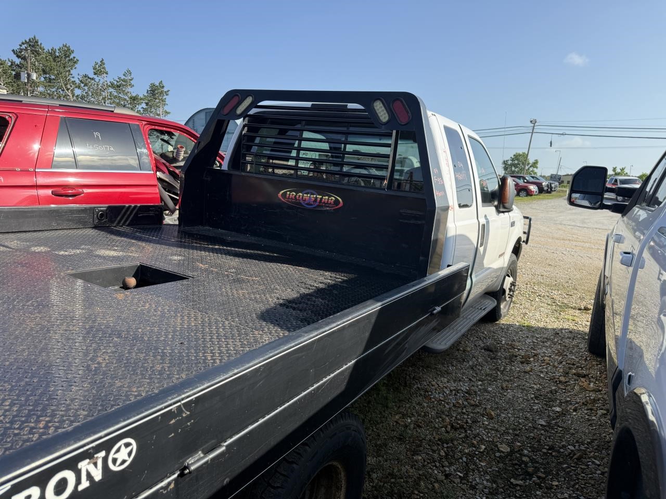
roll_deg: -3.1
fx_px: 462
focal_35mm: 24
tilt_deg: -6.7
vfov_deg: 56.8
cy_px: 250
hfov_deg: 71.6
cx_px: 333
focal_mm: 6.76
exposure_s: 1/2053
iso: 80
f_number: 1.78
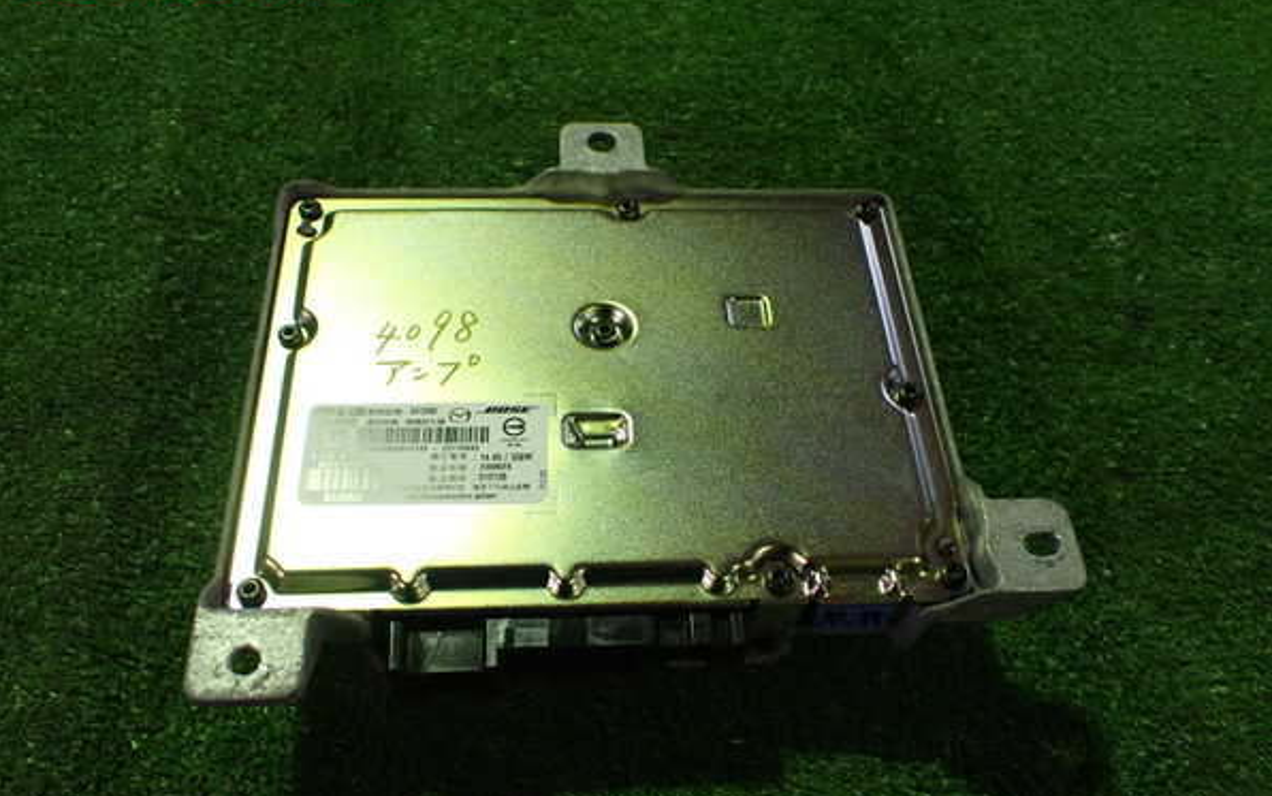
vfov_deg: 39.4
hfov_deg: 59.6
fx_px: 1110
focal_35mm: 32
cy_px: 435
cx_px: 634
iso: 800
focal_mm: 5.4
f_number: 2.3
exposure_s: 1/125
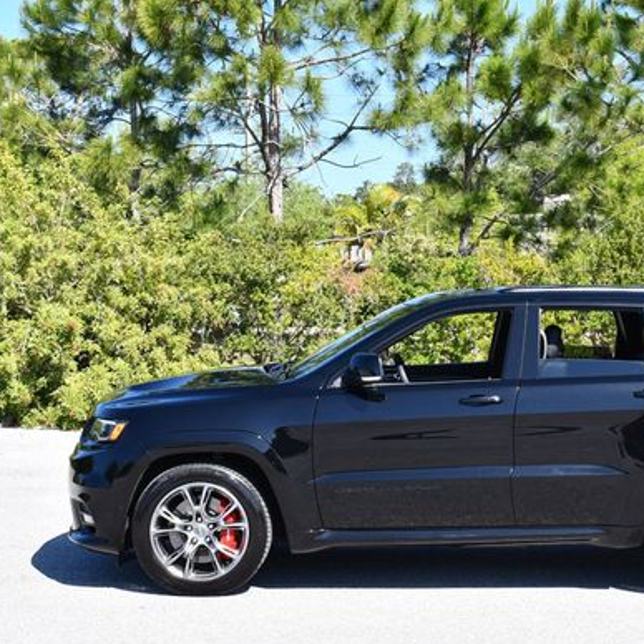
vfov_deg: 23.7
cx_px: 443
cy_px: 330
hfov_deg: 23.5
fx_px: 1537
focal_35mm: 73
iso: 200
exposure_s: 1/250
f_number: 8
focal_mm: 26
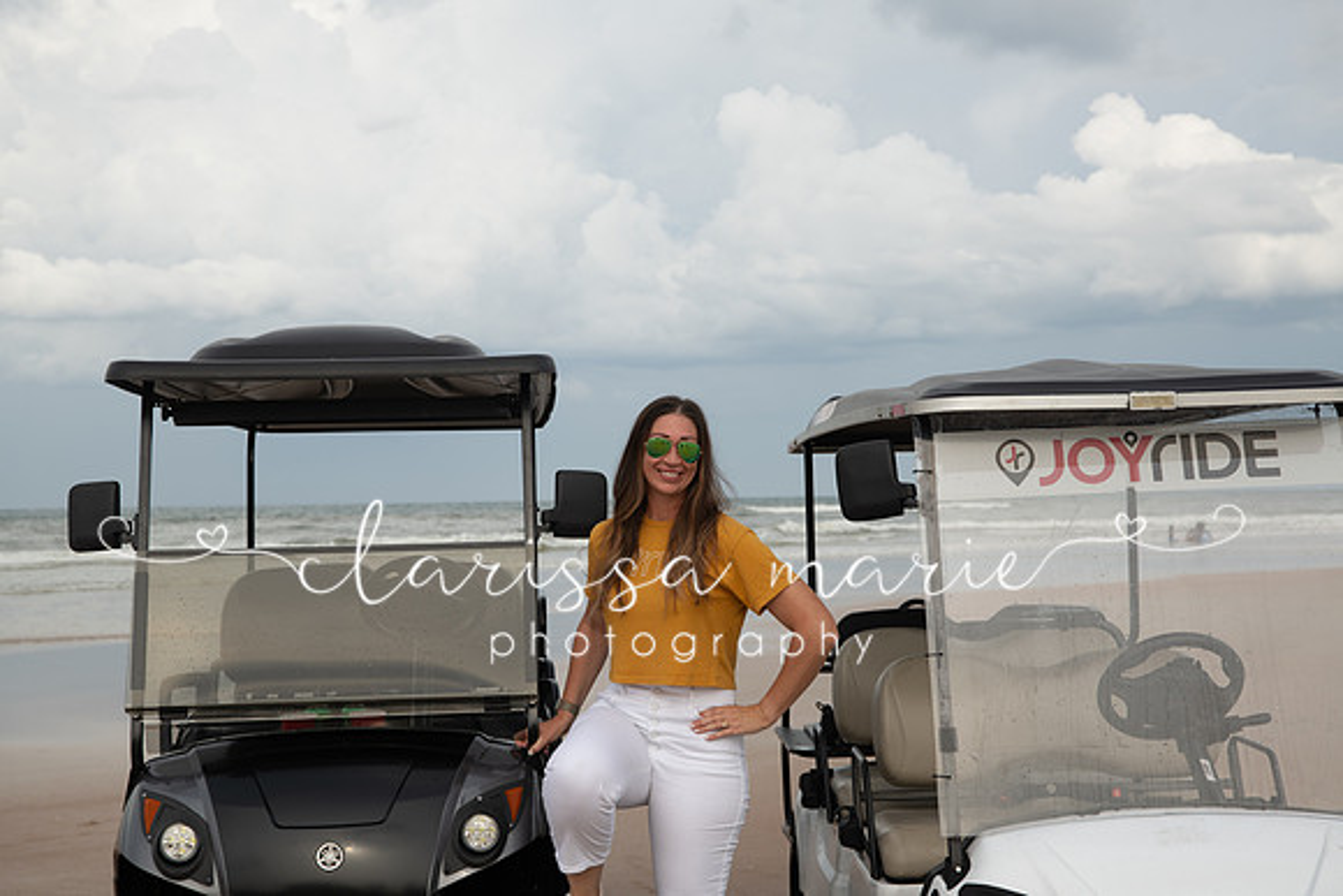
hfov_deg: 35.6
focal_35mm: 56
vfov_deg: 24.2
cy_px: 448
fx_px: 2090
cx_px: 672
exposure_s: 1/250
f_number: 5
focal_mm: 56
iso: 40
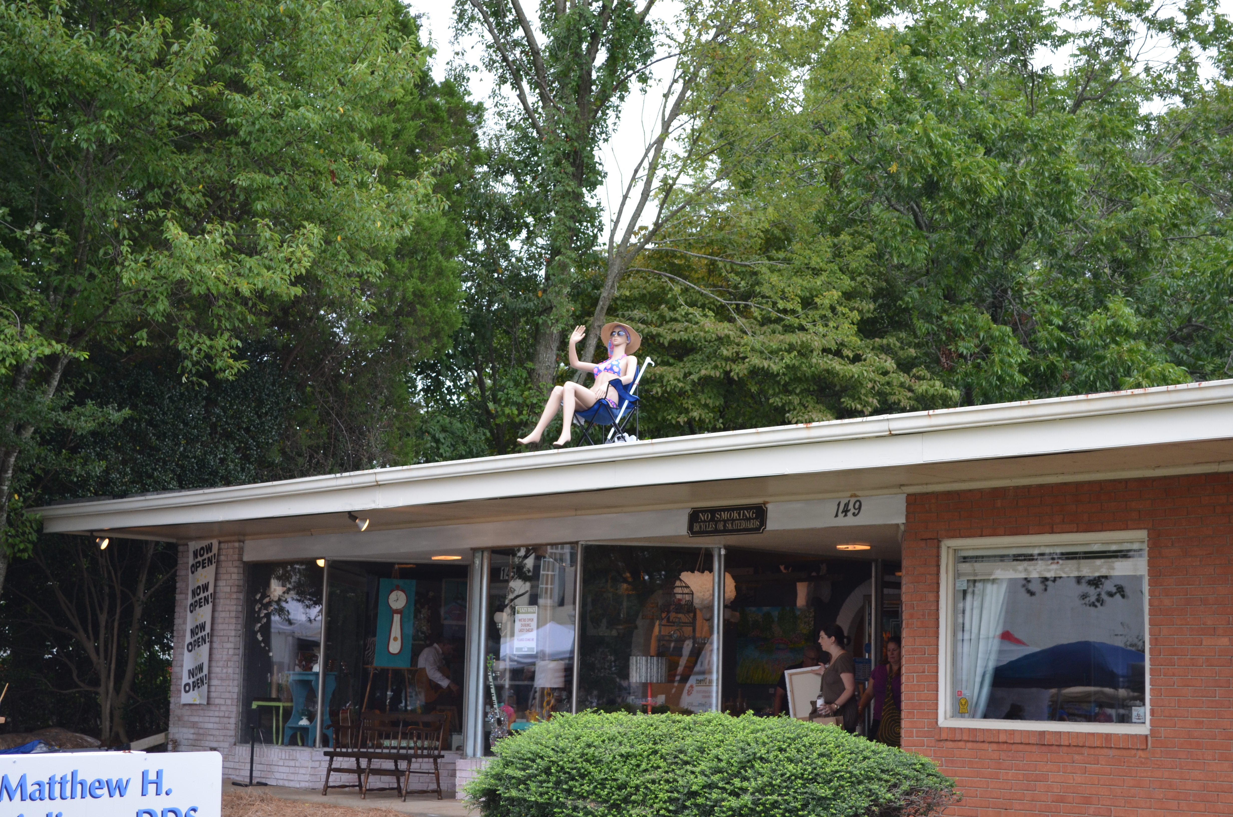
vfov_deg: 22.5
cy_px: 408
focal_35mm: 60
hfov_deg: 33.5
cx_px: 616
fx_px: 2051
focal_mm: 40
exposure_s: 1/125
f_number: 5.6
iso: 400
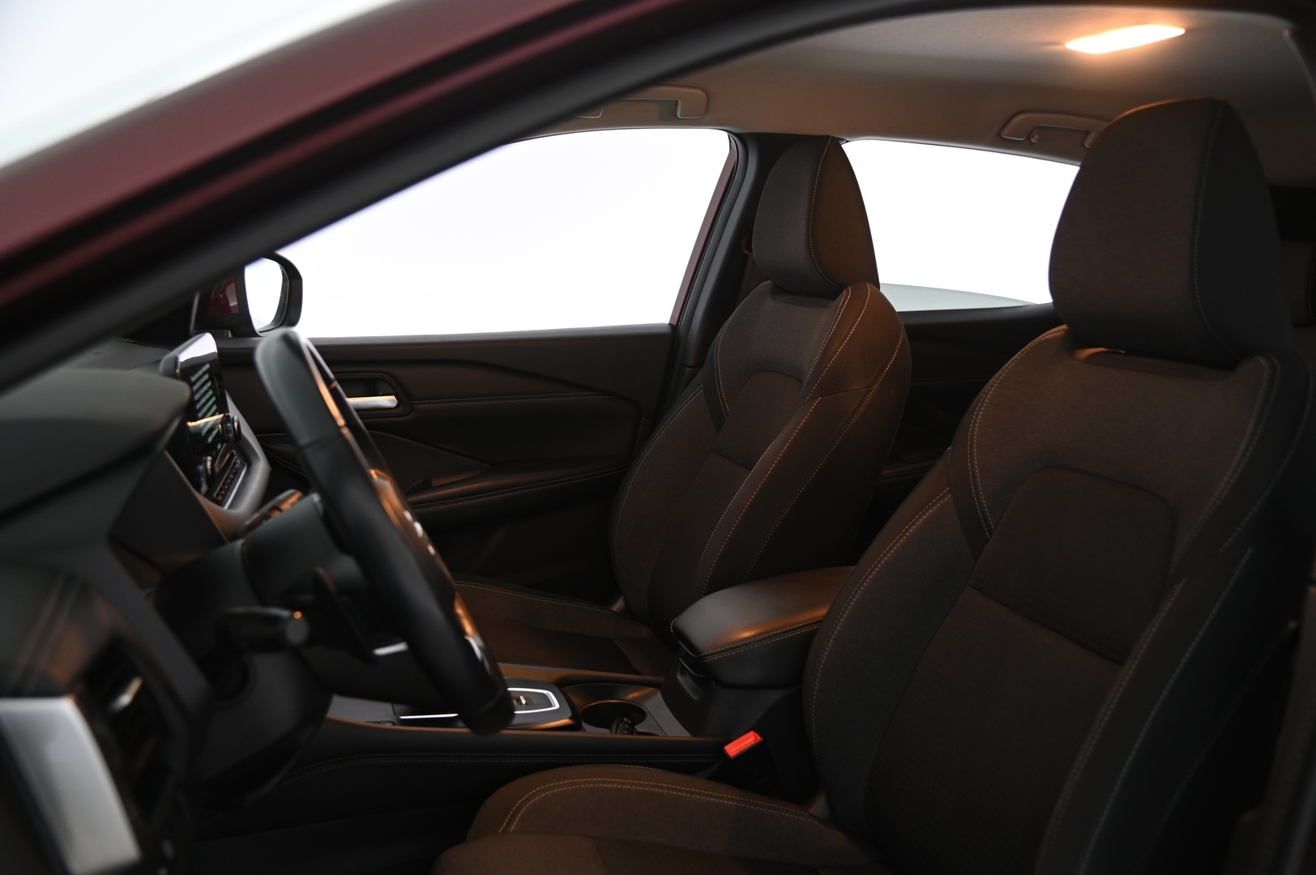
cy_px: 438
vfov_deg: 41.1
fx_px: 1169
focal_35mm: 32
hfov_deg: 58.8
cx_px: 658
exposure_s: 1/20
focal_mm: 32
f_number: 4
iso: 1000
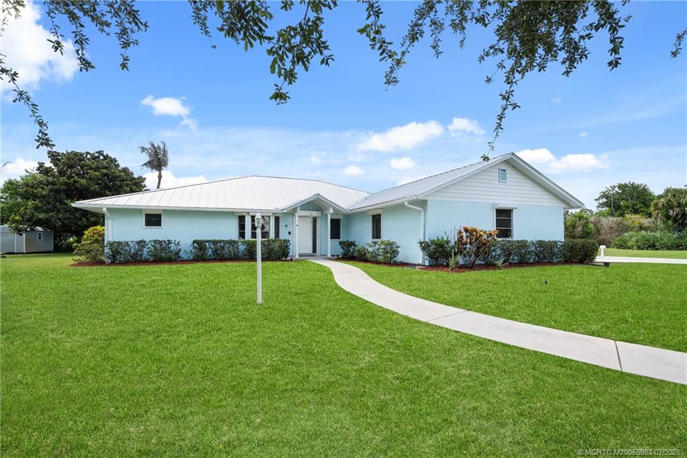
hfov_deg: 96.8
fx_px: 305
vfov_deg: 73.7
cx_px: 344
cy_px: 229
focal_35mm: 16
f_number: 9
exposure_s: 1/100
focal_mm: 16
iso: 250
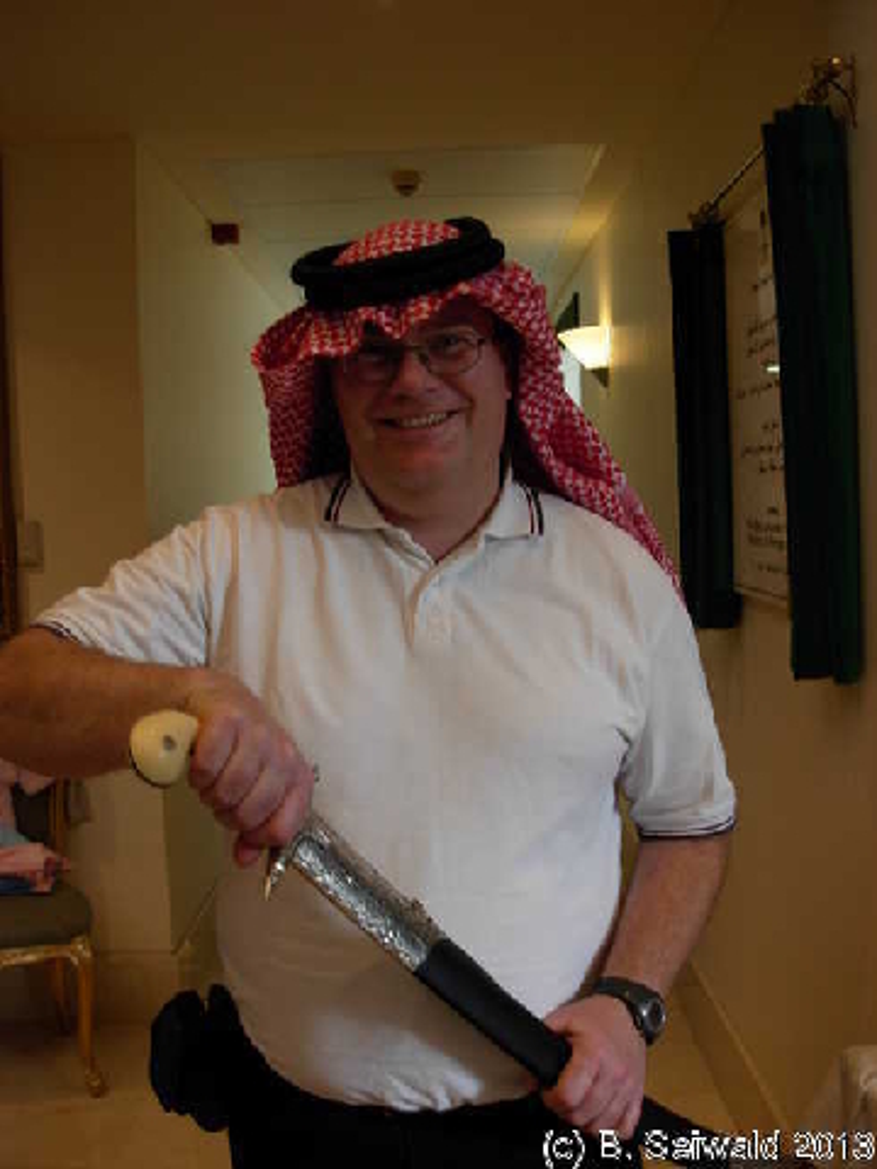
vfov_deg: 49.0
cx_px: 438
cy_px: 584
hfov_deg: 37.7
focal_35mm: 38
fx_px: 1284
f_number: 2.9
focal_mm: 6.3
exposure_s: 1/43.9
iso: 79
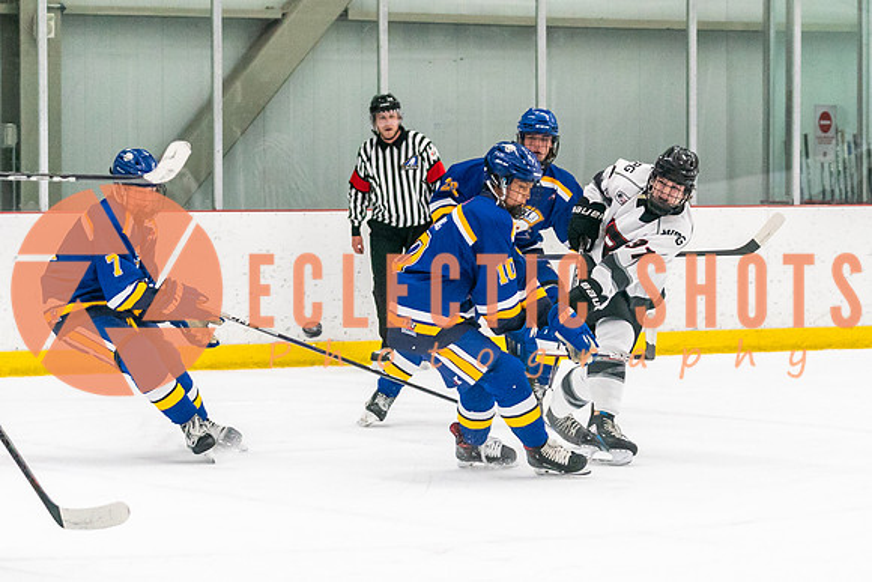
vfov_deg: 8.7
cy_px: 306
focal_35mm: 157
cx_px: 546
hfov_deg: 13.1
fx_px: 3802
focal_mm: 72
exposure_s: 1/1250
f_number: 2.8
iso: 3200
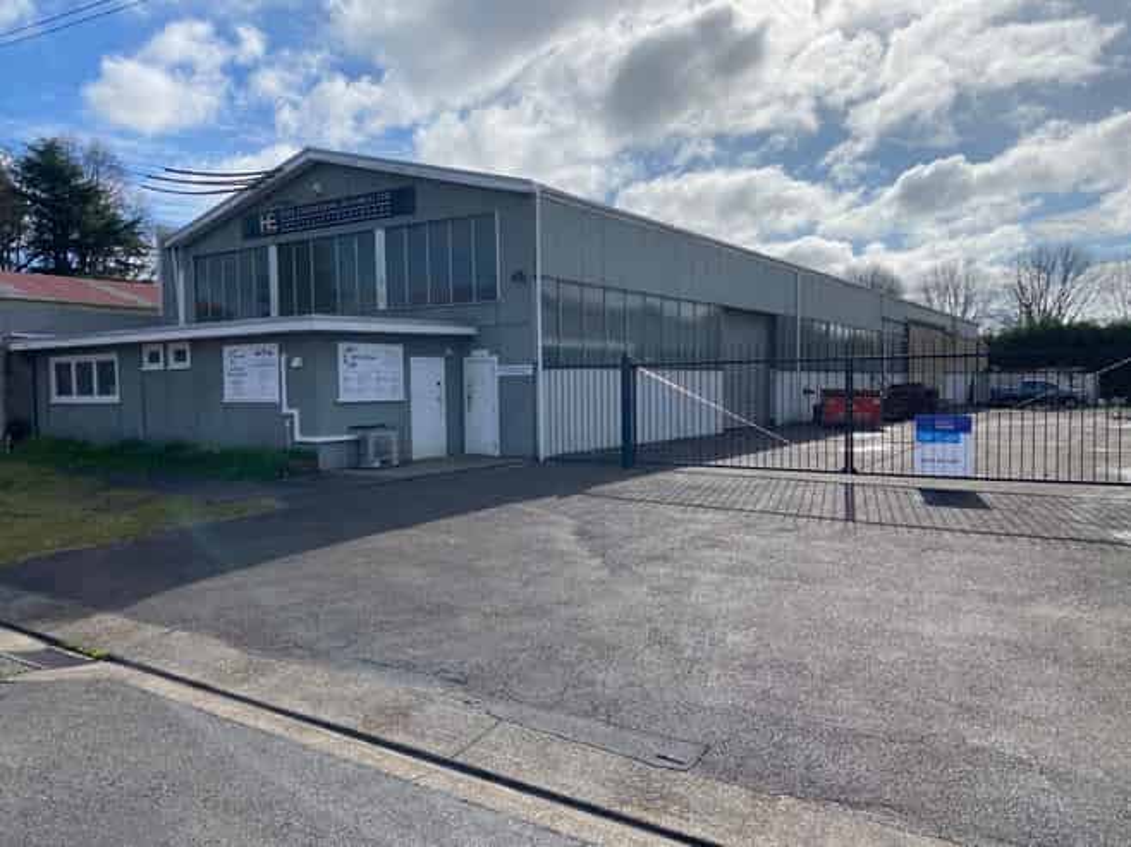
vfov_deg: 53.0
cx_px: 566
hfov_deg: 67.3
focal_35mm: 26
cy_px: 424
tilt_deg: -2.3
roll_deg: +1.7
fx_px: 849
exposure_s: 1/5495
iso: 32
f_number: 1.8
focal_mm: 4.25
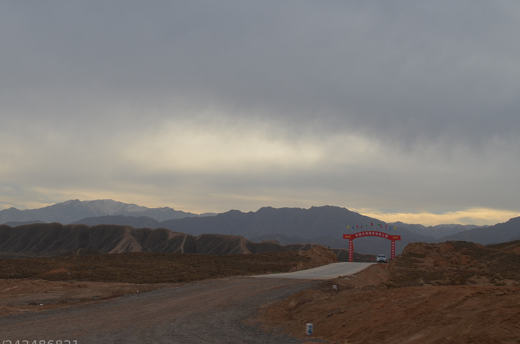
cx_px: 196
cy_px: 156
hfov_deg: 32.3
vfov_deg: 21.8
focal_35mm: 62
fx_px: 893
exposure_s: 1/250
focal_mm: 32
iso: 140
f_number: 8
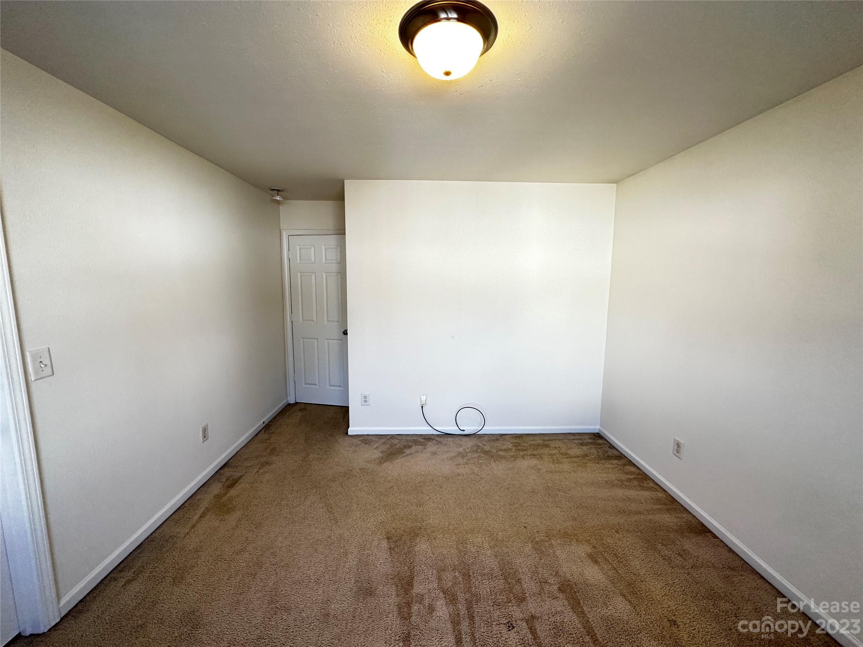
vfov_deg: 85.7
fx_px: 349
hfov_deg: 102.1
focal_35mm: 14
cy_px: 324
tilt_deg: -8.5
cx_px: 432
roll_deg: -0.4
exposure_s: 1/120
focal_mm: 2.22
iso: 200
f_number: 2.2
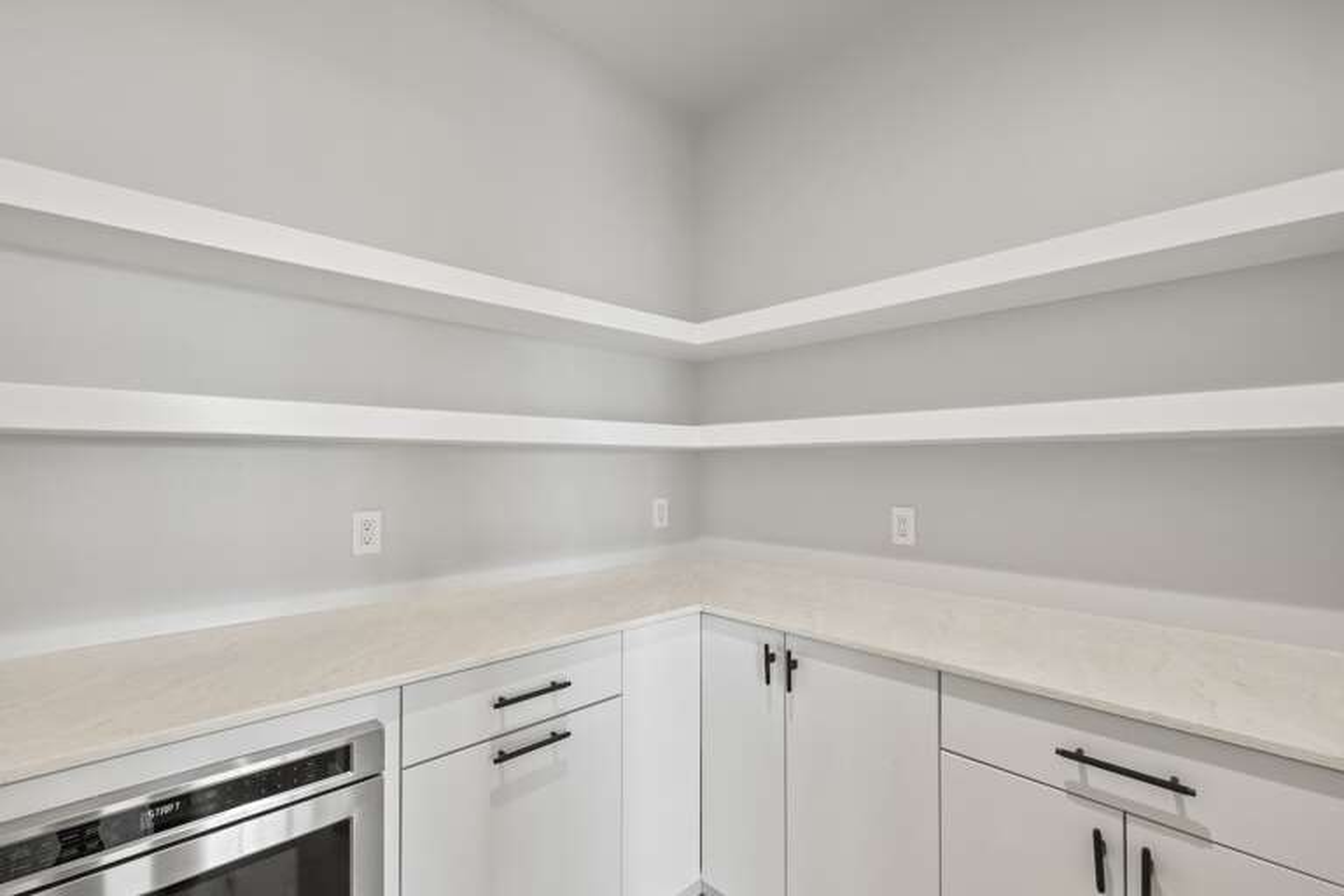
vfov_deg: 77.3
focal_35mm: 15
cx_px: 672
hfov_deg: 100.4
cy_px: 448
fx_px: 560
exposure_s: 1/30
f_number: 5
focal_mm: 10
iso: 1250
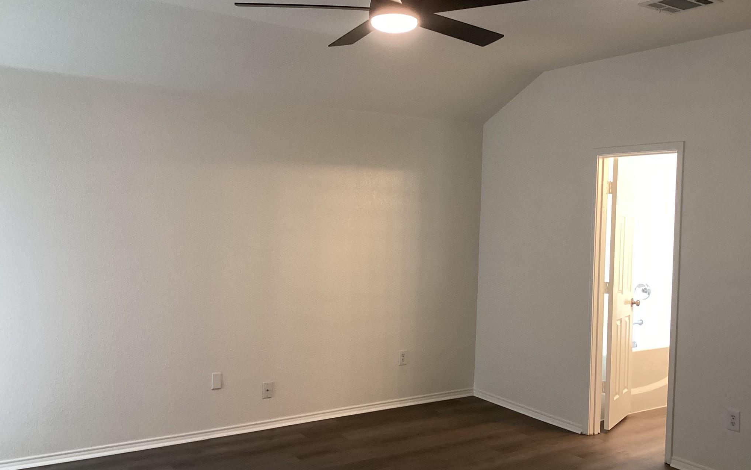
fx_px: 676
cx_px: 375
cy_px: 234
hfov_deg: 58.1
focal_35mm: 33
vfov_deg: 38.3
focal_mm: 3.3
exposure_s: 1/60
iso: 250
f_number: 2.4
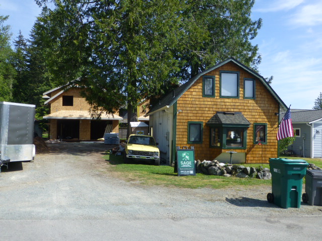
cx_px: 161
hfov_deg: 60.0
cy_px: 120
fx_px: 279
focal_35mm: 30
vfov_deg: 46.8
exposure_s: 1/640
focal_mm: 5.4
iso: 100
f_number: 4
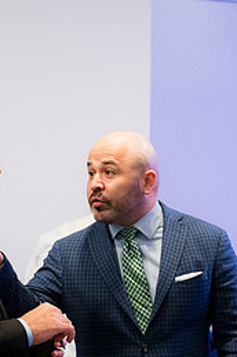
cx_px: 136
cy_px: 262
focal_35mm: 130
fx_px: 1287
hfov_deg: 10.5
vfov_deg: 15.7
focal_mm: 58
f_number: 4
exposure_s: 1/200
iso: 4000
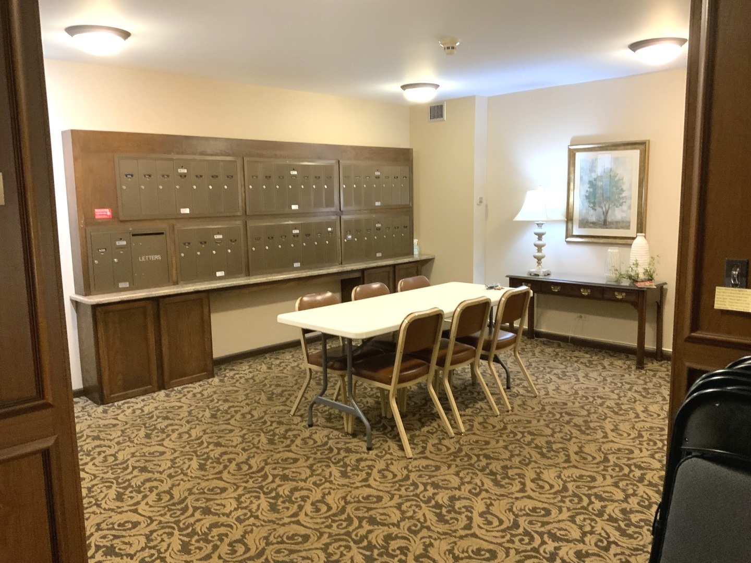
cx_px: 376
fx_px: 629
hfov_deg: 61.7
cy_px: 282
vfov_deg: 48.2
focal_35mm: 29
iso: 250
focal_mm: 3
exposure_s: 1/40
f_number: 1.8
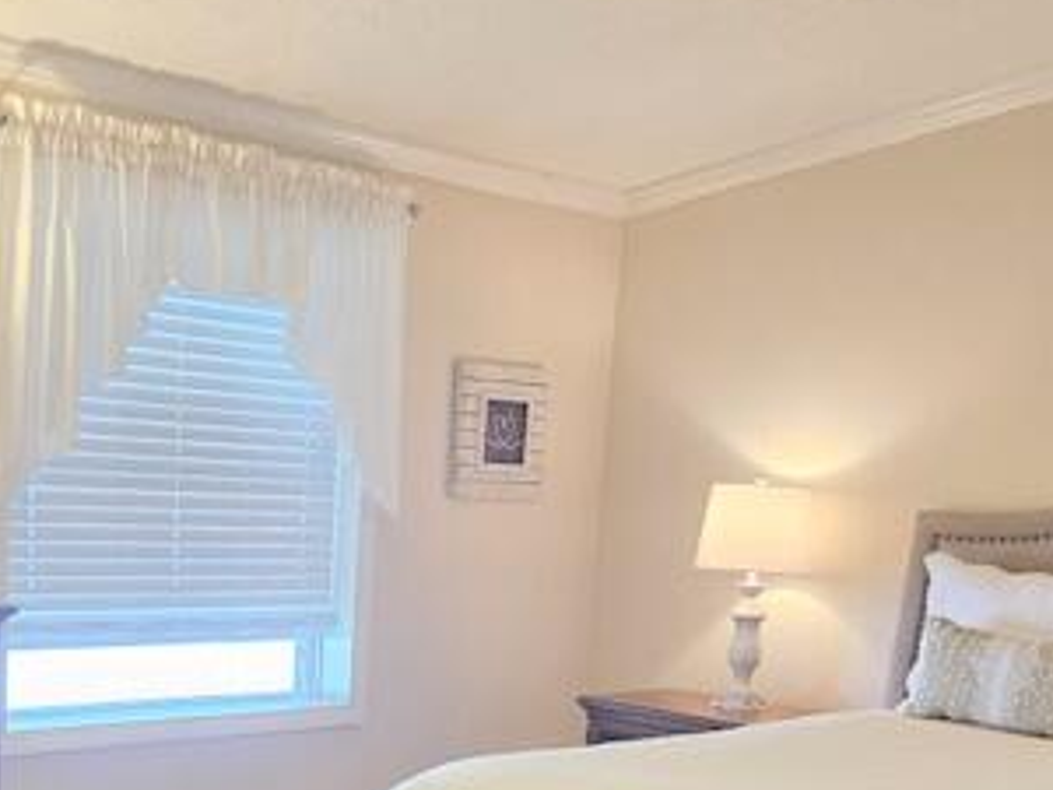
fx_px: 1491
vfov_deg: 27.9
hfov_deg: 38.4
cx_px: 333
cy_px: 790
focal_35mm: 49
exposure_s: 1/120
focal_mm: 5.4
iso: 250
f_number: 1.8
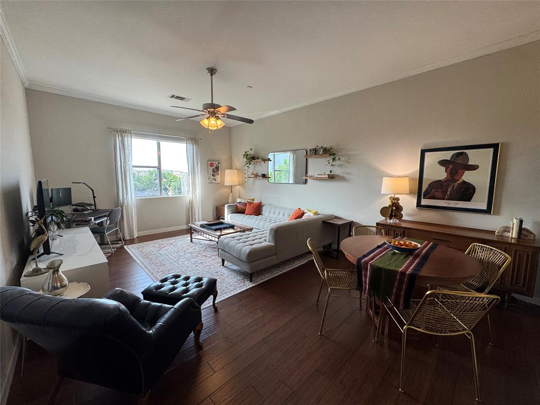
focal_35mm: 14
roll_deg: -0.1
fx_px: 218
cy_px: 202
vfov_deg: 85.7
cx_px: 270
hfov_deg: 102.1
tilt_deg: -6.5
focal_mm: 2.22
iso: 80
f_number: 2.2
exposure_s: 1/120
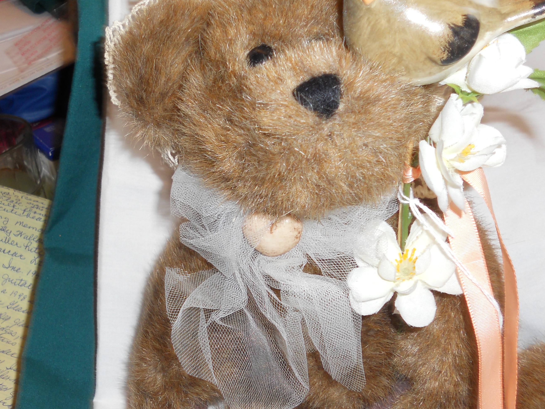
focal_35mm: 49
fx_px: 771
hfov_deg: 38.6
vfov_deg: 29.6
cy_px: 258
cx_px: 192
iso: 80
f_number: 3.5
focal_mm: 5.8
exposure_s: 1/25
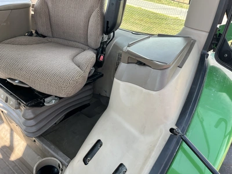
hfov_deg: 67.3
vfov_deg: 53.1
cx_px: 116
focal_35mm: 26
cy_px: 87
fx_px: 174
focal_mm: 5.1
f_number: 1.6
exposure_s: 1/313
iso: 50
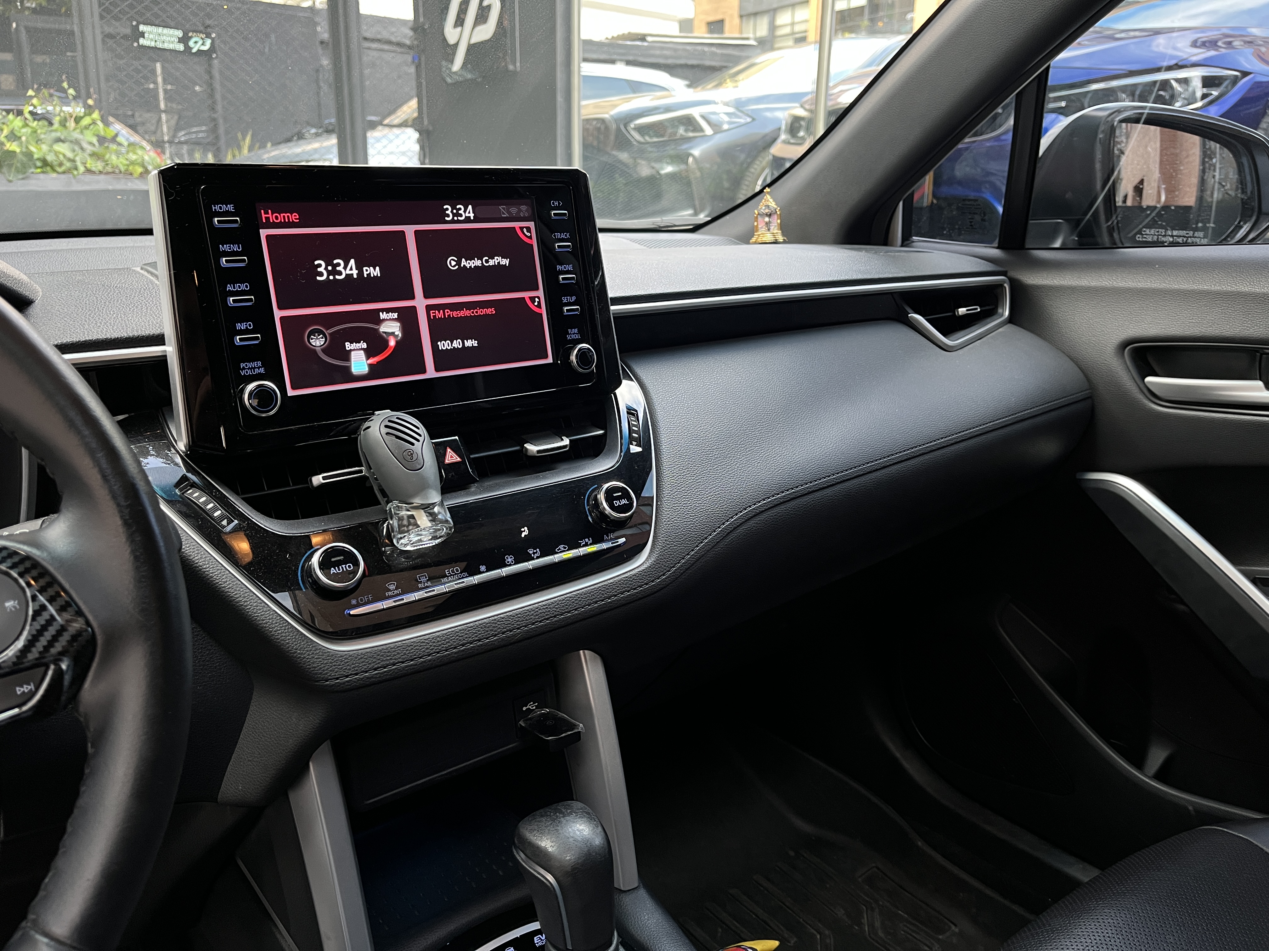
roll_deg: -1.0
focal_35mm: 26
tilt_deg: -15.6
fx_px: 953
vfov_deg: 53.1
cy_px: 476
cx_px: 634
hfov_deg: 67.3
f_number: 1.6
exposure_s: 1/86
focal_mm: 5.1
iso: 125
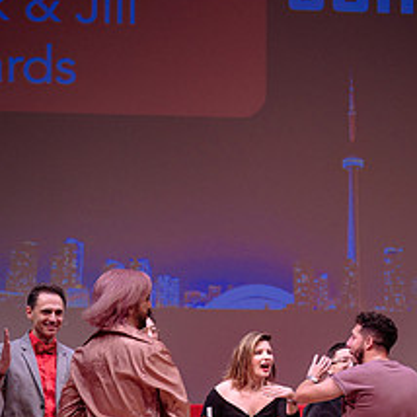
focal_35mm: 132
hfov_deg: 13.0
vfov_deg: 13.1
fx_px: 1799
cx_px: 434
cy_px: 378
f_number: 3.2
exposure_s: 1/400
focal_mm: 51
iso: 1000
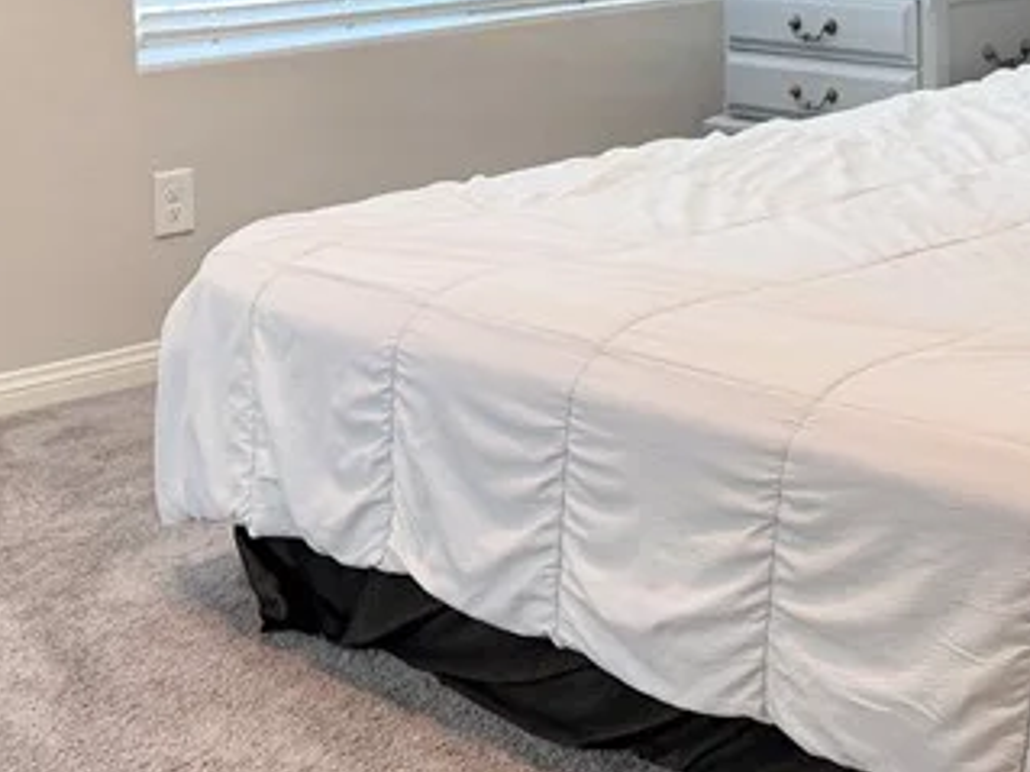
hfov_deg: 24.4
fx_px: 2290
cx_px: 975
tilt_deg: -3.0
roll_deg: +1.4
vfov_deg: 18.2
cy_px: -155
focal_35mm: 77
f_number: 1.78
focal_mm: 6.76
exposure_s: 1/132
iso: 100
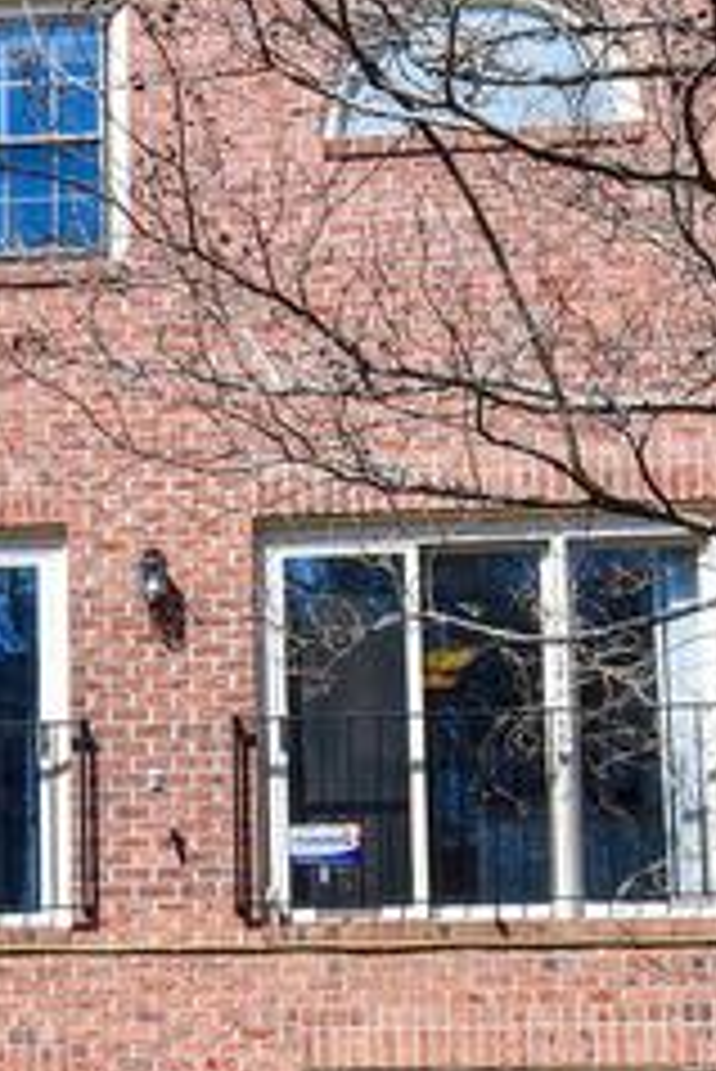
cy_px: 738
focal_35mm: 58
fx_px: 1728
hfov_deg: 22.9
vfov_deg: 34.1
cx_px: 95
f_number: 8
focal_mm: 12
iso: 100
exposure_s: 1/250
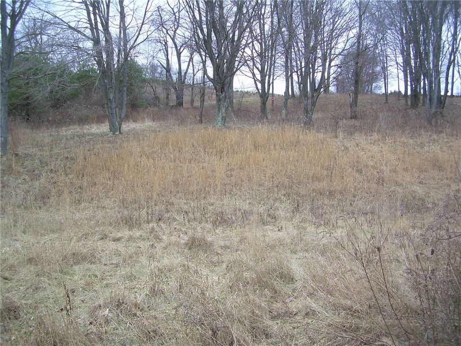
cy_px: 173
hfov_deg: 49.0
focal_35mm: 38
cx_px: 230
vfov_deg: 37.7
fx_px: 506
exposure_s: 1/60
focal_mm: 6.3
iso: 50
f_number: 2.8
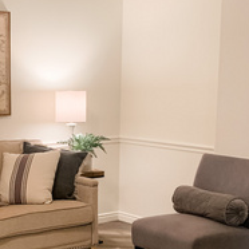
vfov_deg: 21.7
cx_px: 43
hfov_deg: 21.6
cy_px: 185
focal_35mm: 79
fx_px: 643
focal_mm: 4.25
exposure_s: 1/60
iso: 200
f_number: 1.8
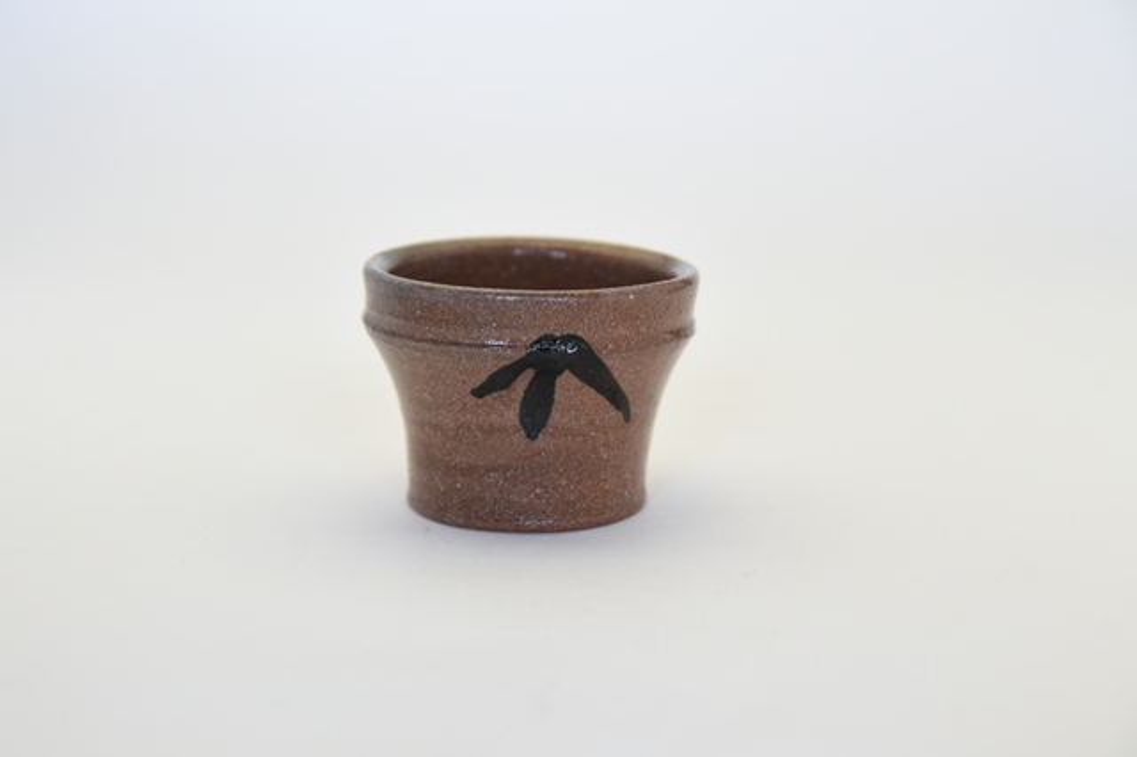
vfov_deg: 19.4
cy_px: 378
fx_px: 2210
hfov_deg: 28.9
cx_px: 568
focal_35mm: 70
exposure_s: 1/320
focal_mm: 70
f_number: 4.5
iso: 1600
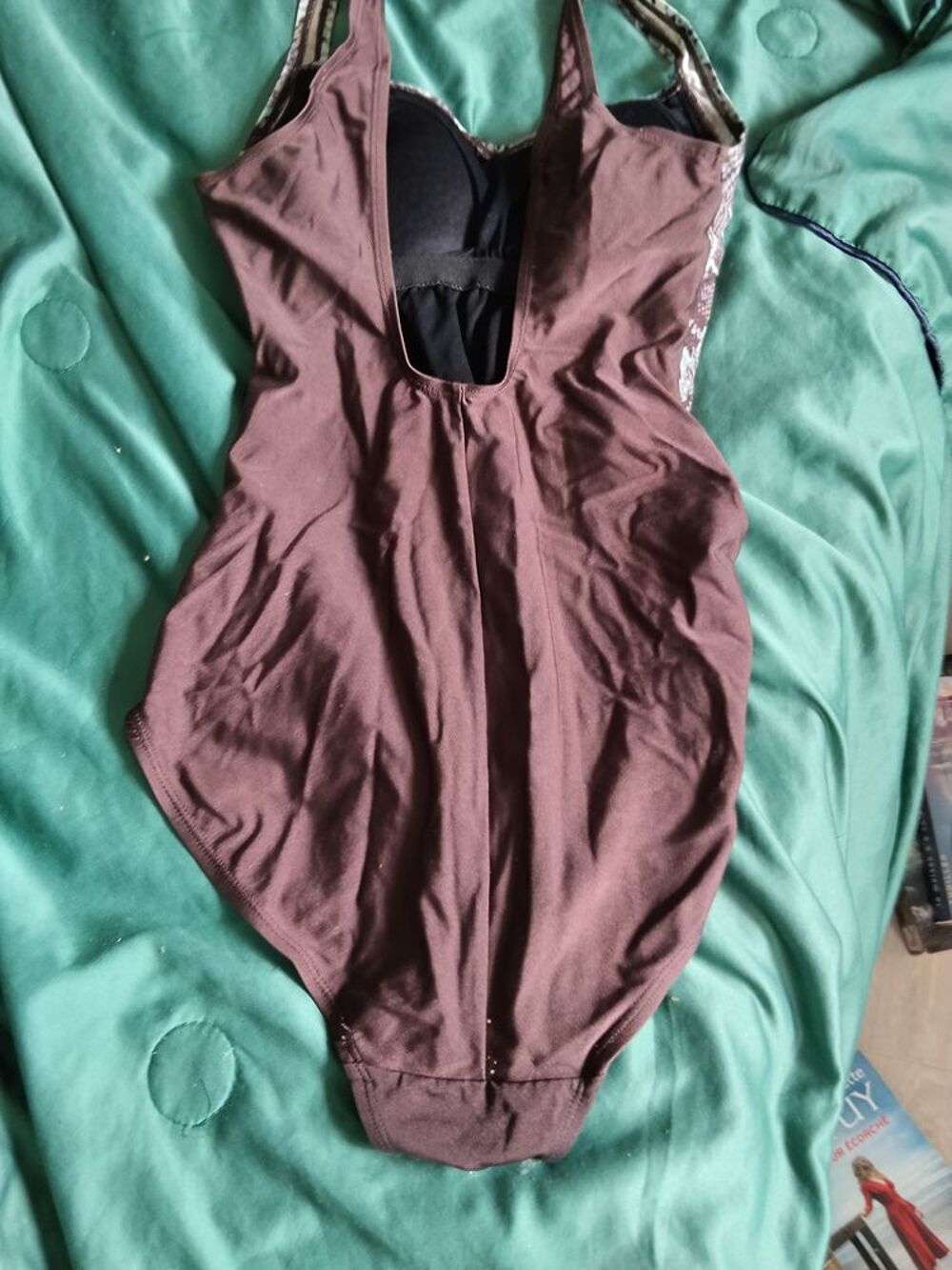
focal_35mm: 29
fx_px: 1063
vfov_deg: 61.7
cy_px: 635
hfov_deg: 48.2
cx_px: 476
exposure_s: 1/33.3
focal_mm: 3.96
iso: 100
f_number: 1.8
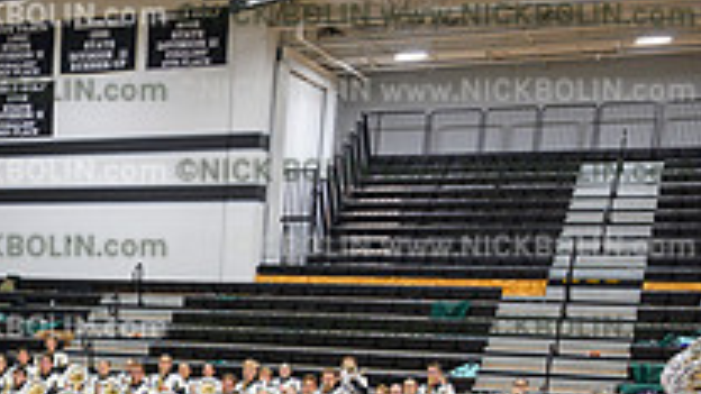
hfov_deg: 27.3
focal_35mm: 70
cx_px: -94
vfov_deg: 16.0
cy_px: 559
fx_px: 1301
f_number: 4.5
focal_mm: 24
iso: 800
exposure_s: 1/50
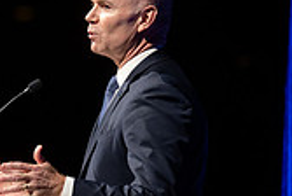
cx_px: -68
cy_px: 48
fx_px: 5639
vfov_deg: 2.0
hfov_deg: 3.0
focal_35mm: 694
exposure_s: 1/160
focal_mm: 200
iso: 500
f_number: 2.8
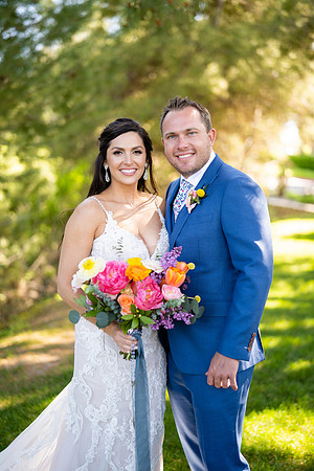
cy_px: 236
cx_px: 157
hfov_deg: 27.0
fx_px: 654
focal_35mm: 50
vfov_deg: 39.6
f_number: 1.4
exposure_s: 1/640
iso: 200
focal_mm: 50
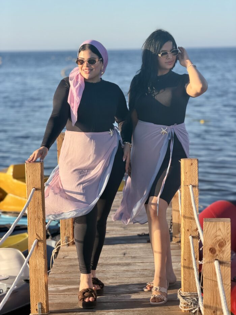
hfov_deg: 14.8
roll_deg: +0.9
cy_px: 158
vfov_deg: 19.6
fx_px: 909
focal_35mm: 100
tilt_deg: -6.4
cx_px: 118
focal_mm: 16.89
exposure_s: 1/590
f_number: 2.8
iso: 50
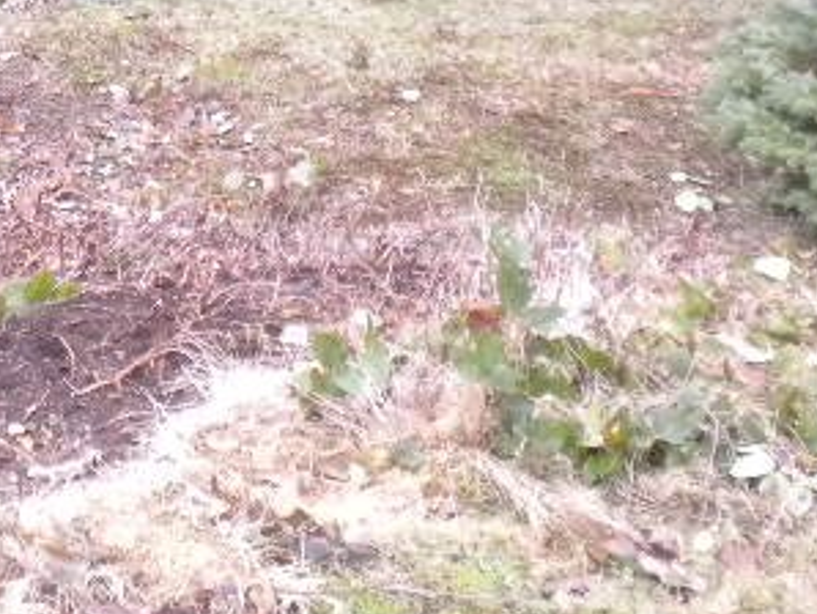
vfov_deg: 11.1
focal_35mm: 127
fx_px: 3000
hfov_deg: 15.1
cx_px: -112
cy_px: -359
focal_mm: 6.6
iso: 400
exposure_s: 1/65.5
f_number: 3.5
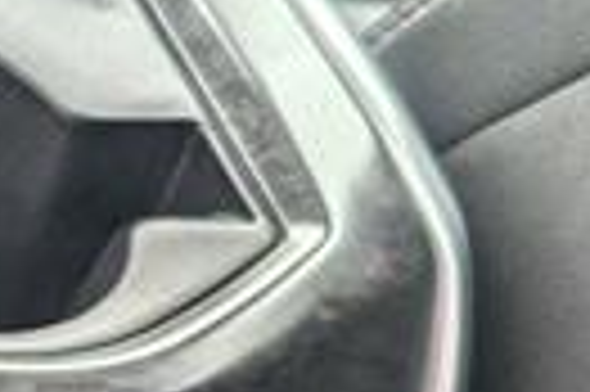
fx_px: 1997
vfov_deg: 10.8
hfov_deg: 13.6
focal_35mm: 122
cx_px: -685
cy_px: 608
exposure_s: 1/909
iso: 61
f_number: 1.68
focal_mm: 6.9
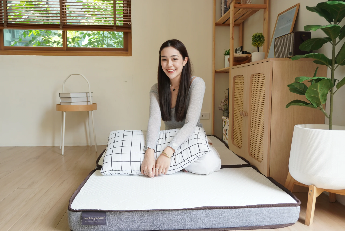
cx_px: 172
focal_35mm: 30
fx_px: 288
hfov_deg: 61.9
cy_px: 116
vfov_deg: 43.7
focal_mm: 20
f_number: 4
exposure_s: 1/30
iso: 100
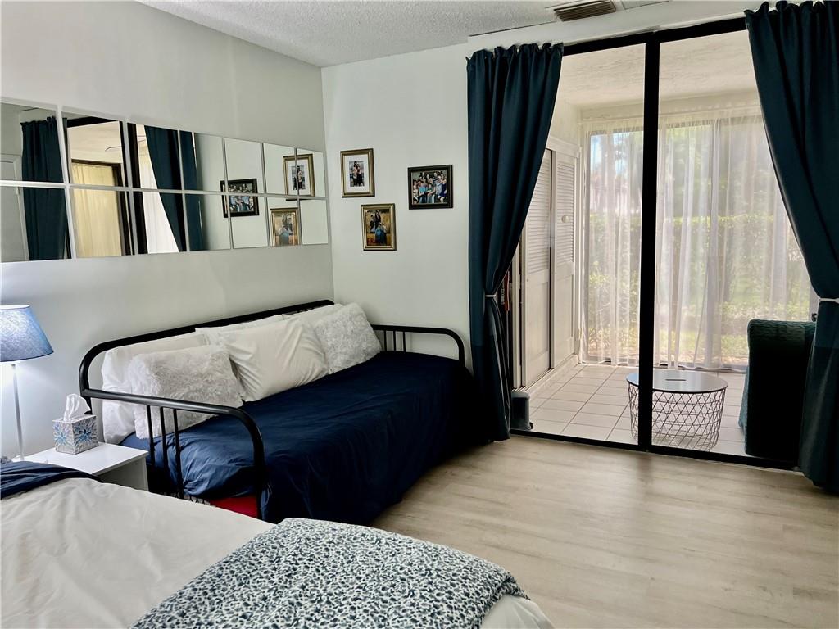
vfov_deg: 53.1
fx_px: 630
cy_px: 314
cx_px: 420
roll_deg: +2.8
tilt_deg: -8.8
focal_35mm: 26
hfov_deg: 67.3
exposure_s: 1/60
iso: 200
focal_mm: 5.7
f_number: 1.5
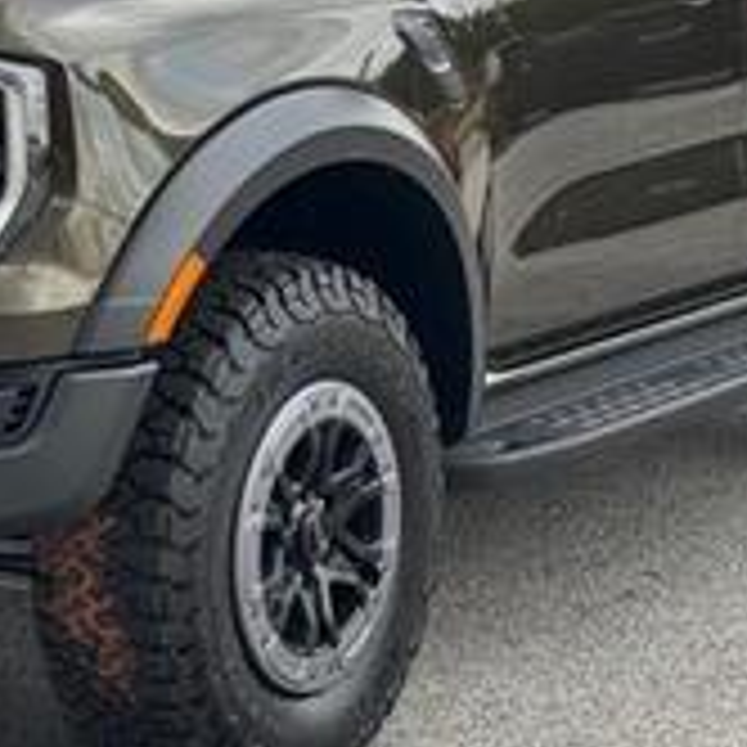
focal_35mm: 129
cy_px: 270
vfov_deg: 13.5
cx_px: 153
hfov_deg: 13.5
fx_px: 3149
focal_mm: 6.76
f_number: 1.78
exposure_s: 1/311
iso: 64
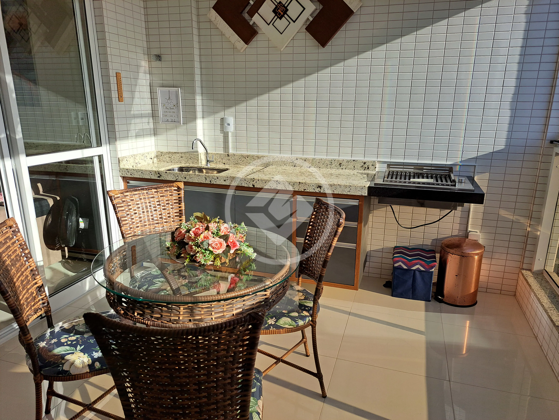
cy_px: 210
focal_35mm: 24
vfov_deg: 56.8
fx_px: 388
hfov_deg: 71.6
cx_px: 280
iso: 50
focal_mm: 5.23
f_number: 1.8
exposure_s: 1/1328
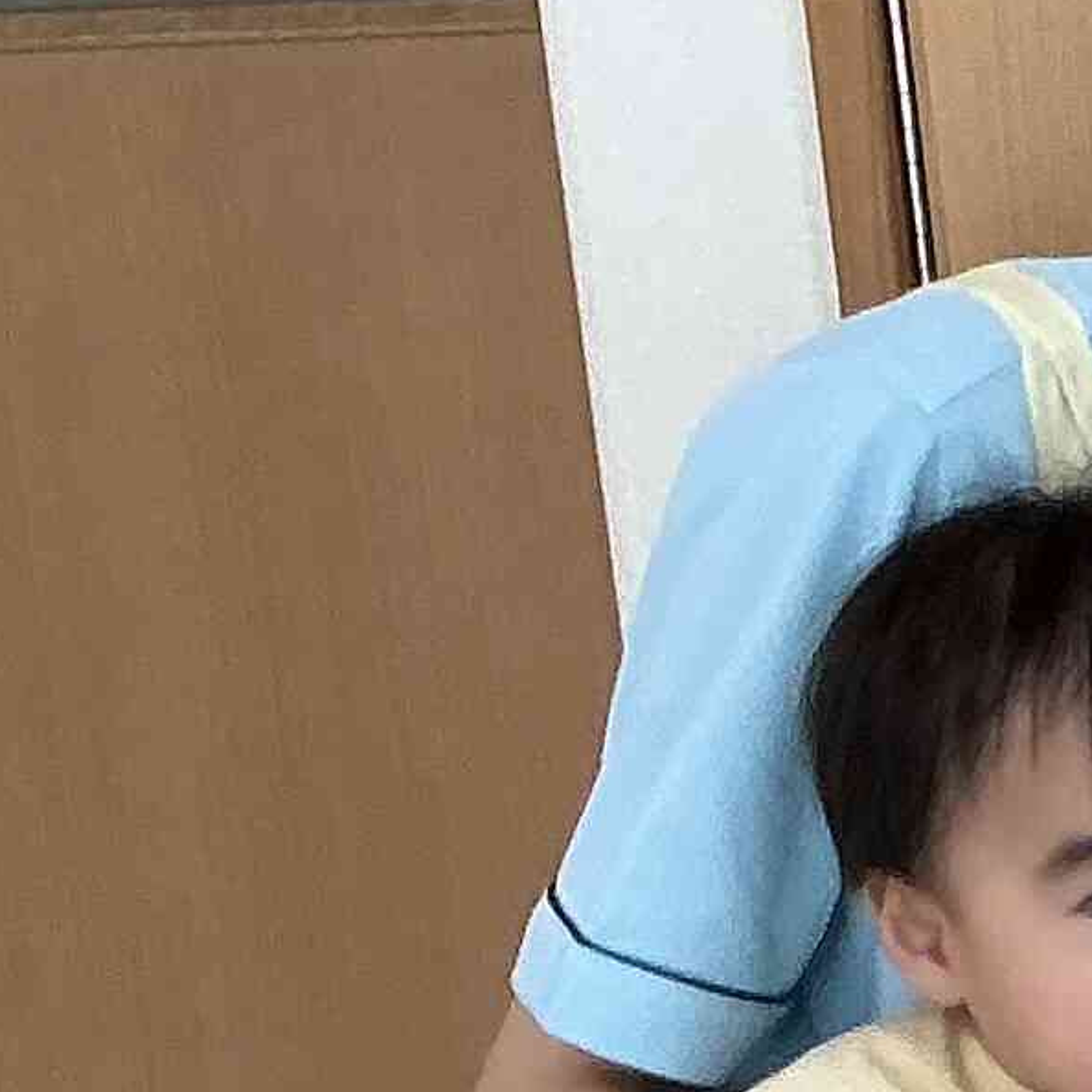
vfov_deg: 10.0
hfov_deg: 8.3
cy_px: 757
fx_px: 6210
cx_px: 3430
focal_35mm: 174
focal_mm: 3
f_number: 1.8
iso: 50
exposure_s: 1/100
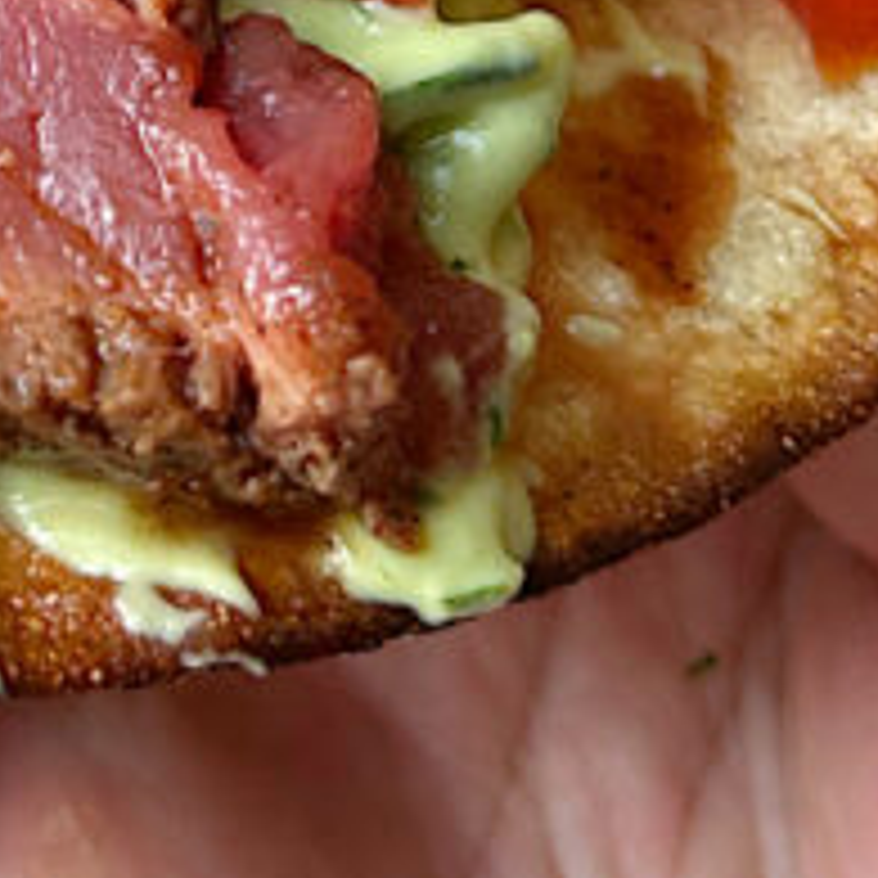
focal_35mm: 121
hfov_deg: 13.9
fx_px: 3472
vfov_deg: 13.2
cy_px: -603
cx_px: -227
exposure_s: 1/120
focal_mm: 5.7
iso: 64
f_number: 1.5
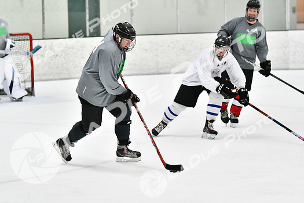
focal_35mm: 158
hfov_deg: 13.0
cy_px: 98
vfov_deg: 8.7
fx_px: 1330
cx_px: 138
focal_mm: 95
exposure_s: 1/2000
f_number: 2.8
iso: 6400
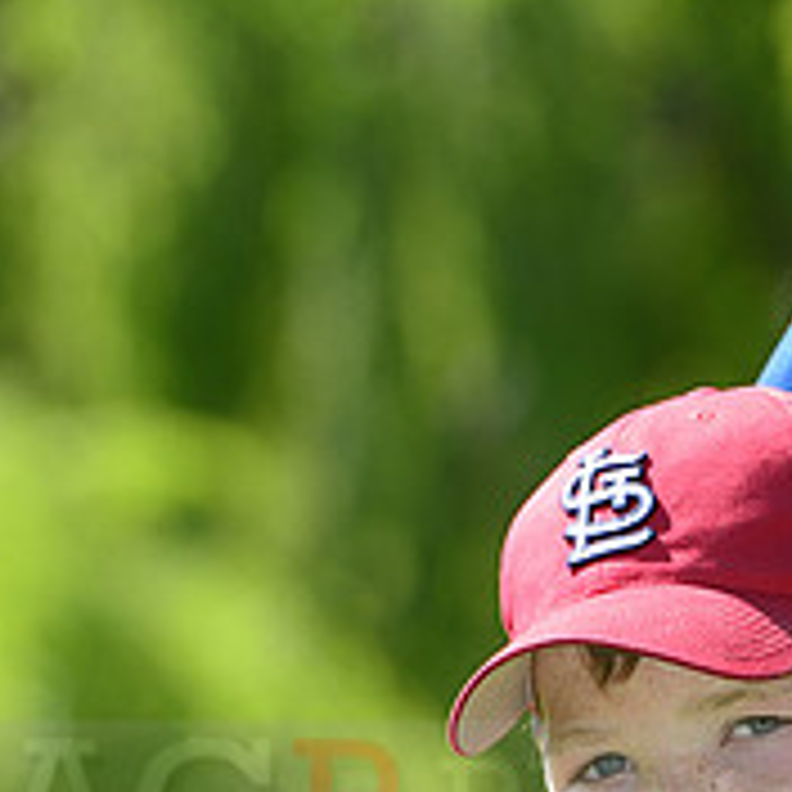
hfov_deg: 3.1
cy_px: 783
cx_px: 772
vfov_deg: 3.1
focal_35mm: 559
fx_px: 14470
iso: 200
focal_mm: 200
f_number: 5.6
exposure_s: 1/400
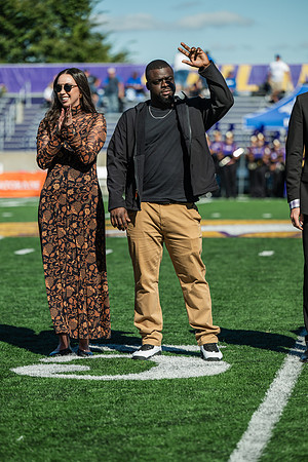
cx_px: 154
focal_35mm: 160
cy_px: 231
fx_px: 2053
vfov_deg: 12.8
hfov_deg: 8.6
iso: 100
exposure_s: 1/1250
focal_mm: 160
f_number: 3.5
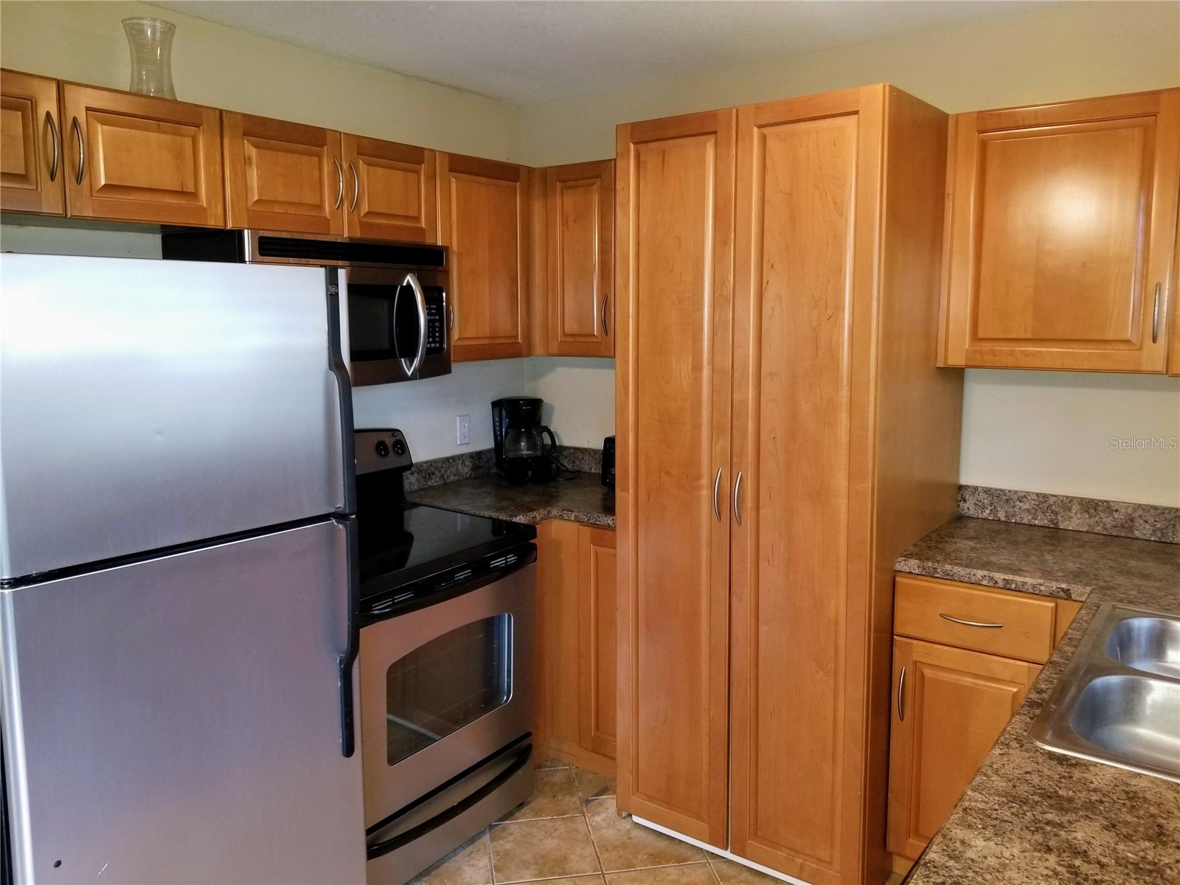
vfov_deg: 53.1
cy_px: 442
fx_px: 886
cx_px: 590
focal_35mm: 26
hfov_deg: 67.3
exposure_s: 1/15
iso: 125
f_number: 1.7
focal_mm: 4.25
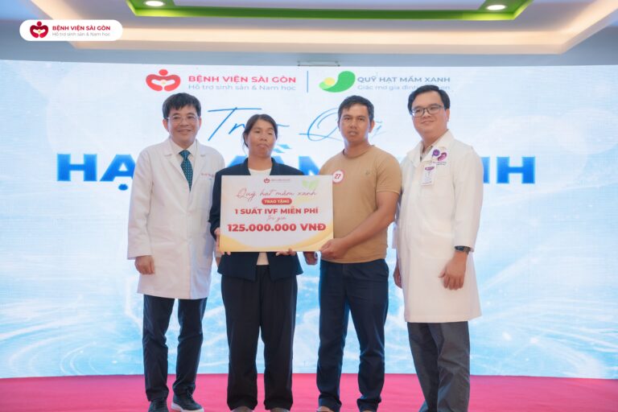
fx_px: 875
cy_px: 206
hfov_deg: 38.9
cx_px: 309
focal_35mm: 51
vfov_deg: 26.5
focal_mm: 51
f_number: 2.8
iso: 1250
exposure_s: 1/125
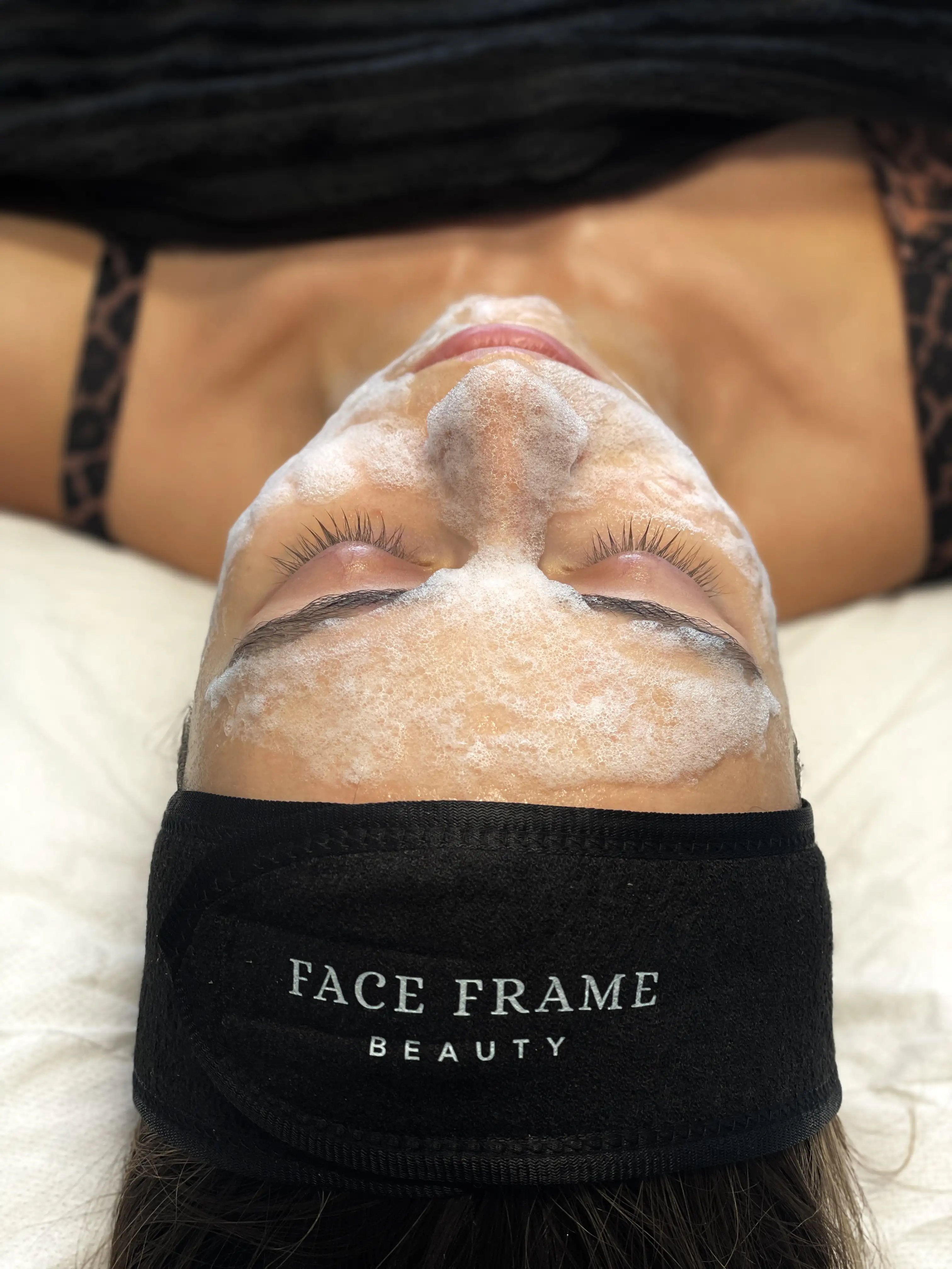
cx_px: 476
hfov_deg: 28.0
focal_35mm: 52
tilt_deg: -51.5
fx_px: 1907
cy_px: 634
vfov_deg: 36.8
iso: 64
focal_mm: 6
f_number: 2
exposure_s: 1/122
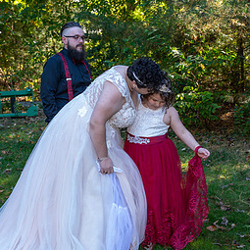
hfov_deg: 21.3
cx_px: 168
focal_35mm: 81
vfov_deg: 21.4
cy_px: 130
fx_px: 662
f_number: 5
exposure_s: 1/60
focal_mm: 42
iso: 280
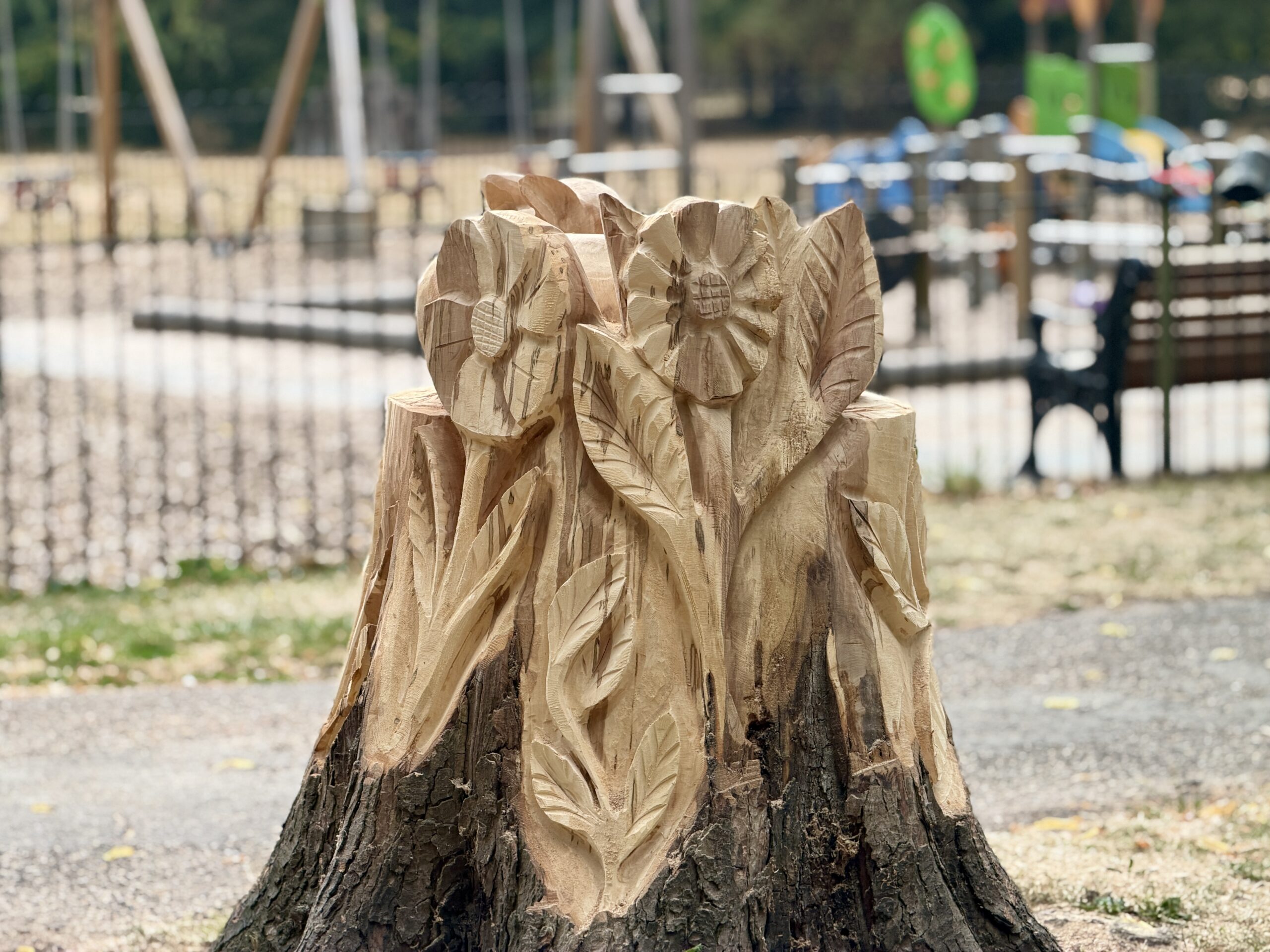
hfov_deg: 19.6
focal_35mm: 100
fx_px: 3669
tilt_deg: -6.0
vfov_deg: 14.8
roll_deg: +2.0
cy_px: 476
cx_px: 635
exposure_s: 1/121
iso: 50
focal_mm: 16.89
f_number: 2.8
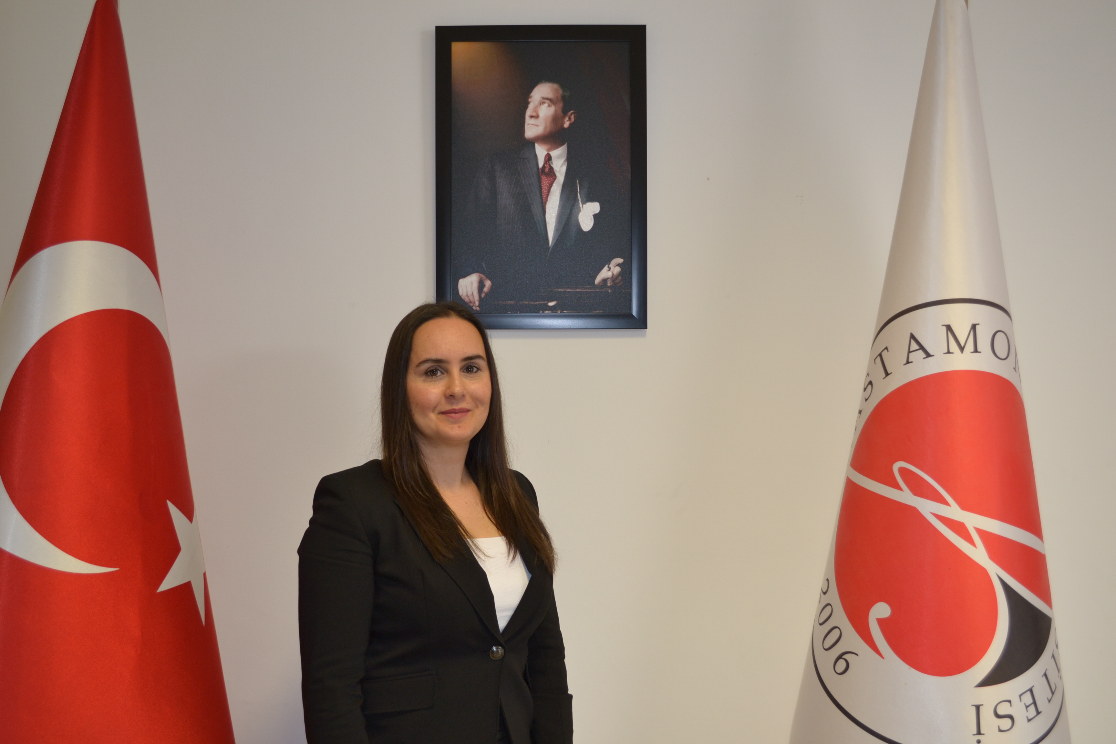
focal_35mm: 36
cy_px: 372
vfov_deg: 36.9
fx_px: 1116
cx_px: 558
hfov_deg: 53.1
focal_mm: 24
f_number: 4
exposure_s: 1/30
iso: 320
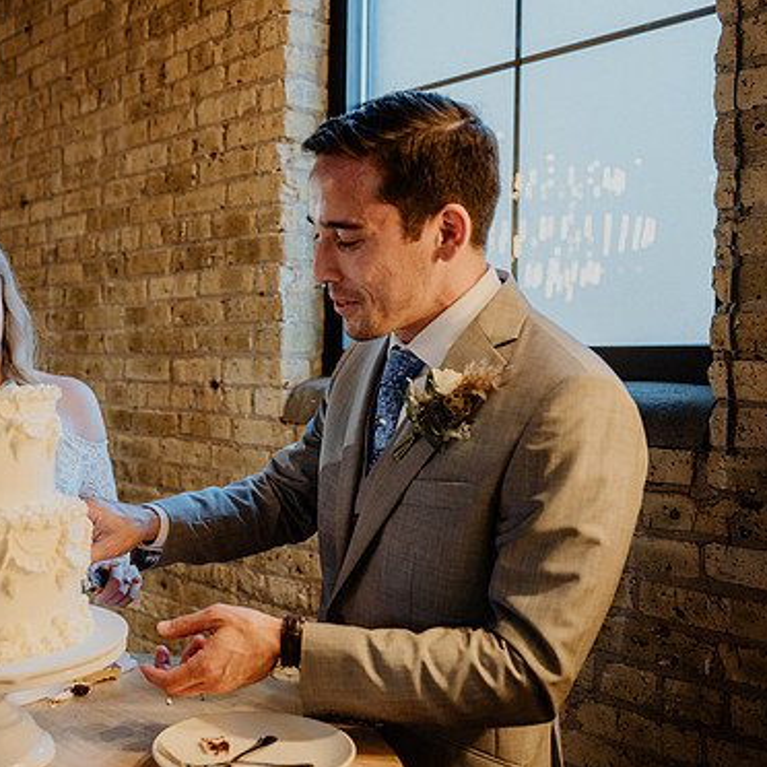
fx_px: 1028
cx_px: 200
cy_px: 377
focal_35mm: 41
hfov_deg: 39.9
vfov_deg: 40.9
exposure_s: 1/125
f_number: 2.8
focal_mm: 30
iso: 2000
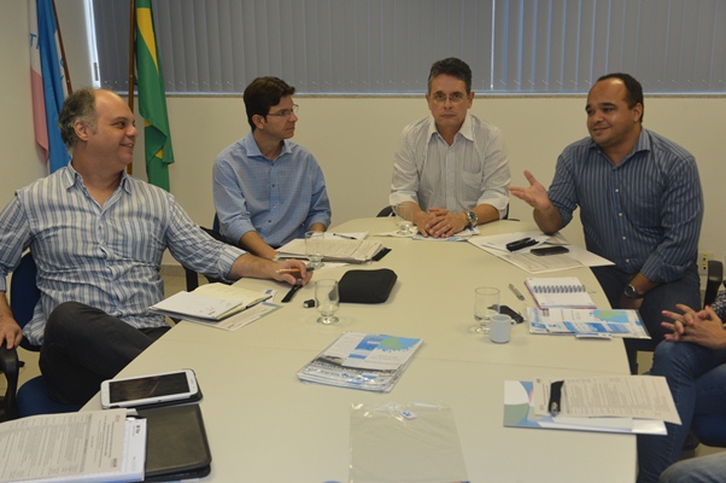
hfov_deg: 46.4
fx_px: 846
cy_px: 242
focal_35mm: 42
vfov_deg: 31.8
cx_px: 363
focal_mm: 42
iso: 800
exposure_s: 1/80
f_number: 7.1
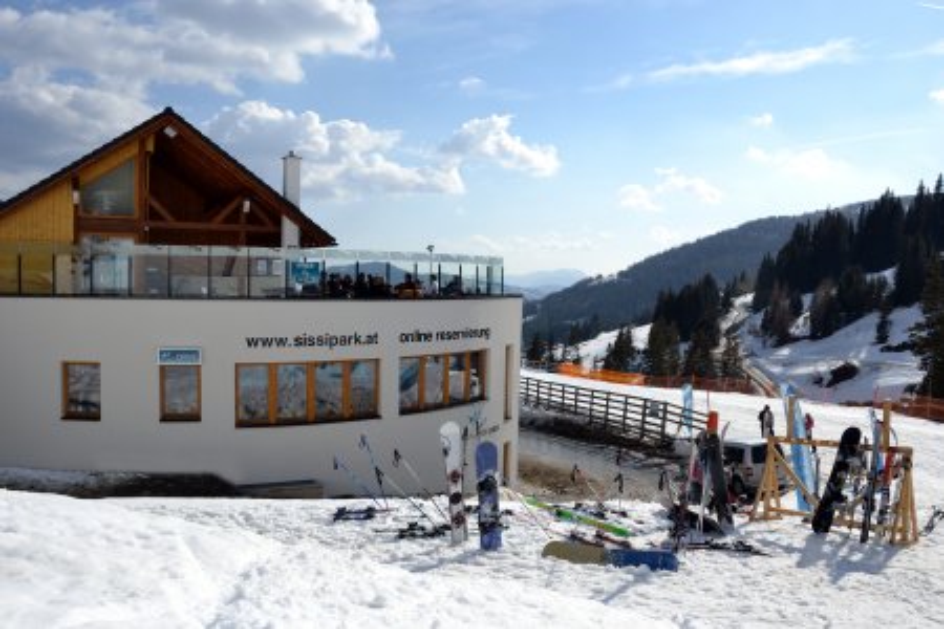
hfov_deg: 67.4
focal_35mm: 27
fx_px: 708
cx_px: 472
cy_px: 314
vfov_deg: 47.9
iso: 200
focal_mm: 18
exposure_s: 1/160
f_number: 16
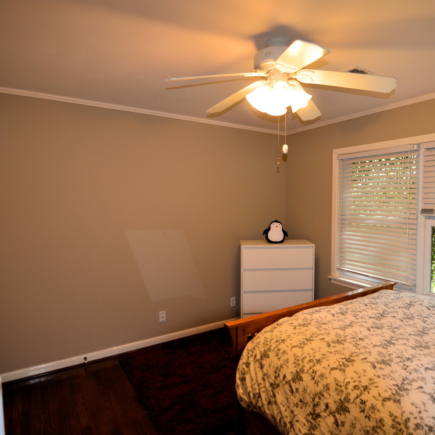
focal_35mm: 22
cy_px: 219
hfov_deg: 69.9
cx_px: 256
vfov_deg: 70.5
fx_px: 308
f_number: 2.8
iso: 450
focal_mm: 11
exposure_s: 1/60
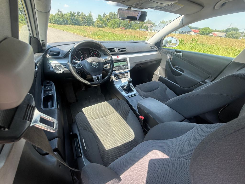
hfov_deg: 102.1
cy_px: 92
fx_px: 99
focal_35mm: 14
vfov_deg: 85.7
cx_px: 122
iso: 64
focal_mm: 2.22
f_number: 2.2
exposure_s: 1/113
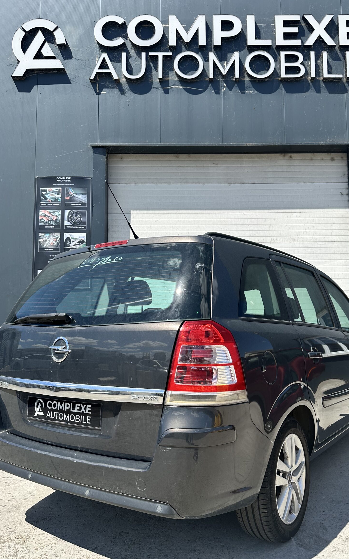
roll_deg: +0.3
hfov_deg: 44.5
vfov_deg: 66.4
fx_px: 426
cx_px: 190
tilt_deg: +6.0
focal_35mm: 28
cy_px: 299
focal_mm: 6.86
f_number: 1.78
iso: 80
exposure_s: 1/3472
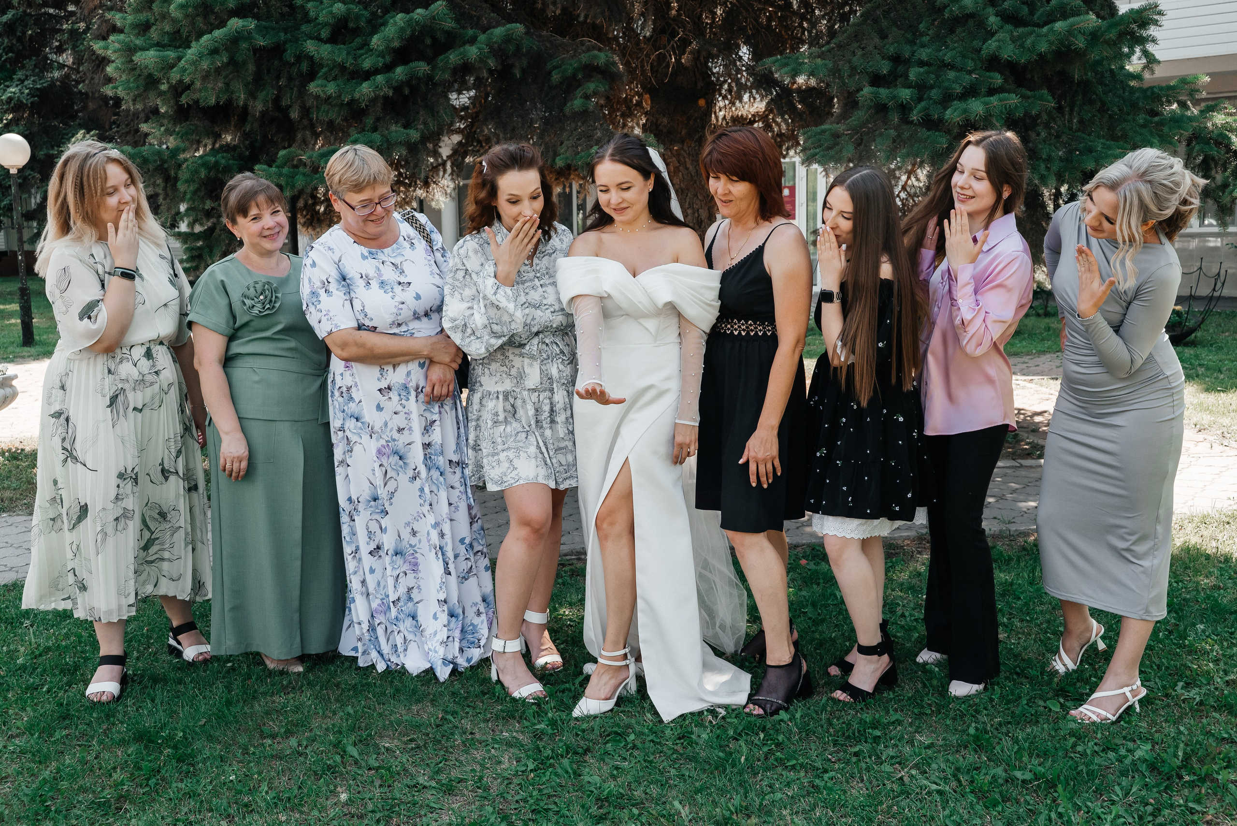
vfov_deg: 36.3
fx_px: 1261
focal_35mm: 37
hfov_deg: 52.3
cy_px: 413
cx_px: 618
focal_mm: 36
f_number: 7.1
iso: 800
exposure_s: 1/500
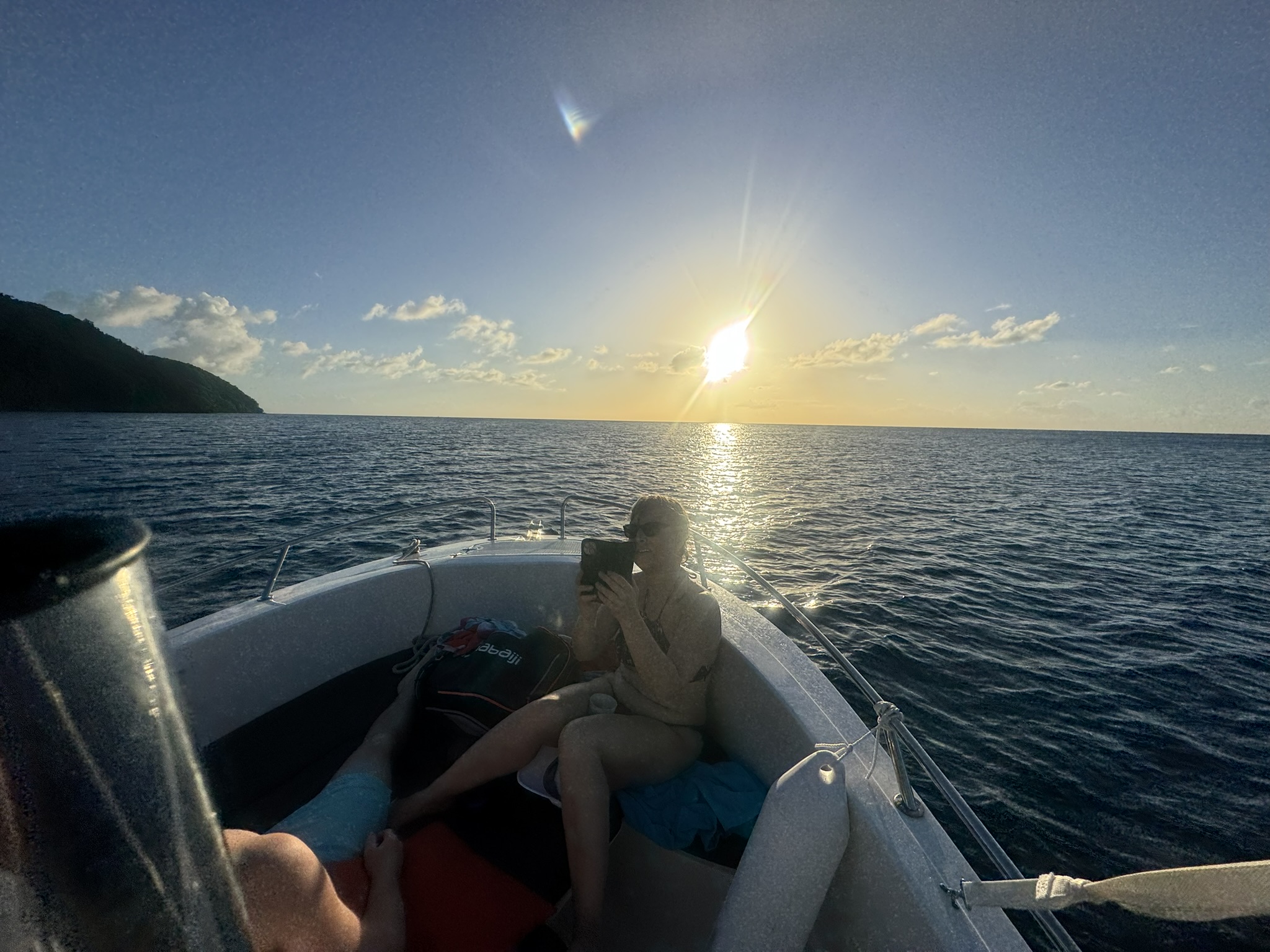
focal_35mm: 14
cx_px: 635
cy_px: 476
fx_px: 514
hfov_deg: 102.1
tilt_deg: -2.6
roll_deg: -1.2
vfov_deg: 85.7
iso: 32
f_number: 2.2
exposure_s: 1/4630
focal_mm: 2.22
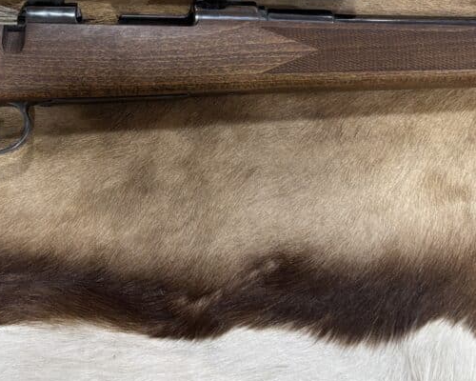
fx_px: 733
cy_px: 21
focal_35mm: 52
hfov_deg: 35.1
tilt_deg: -75.3
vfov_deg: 27.8
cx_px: 111
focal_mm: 5.96
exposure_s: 1/61
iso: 125
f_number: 1.6
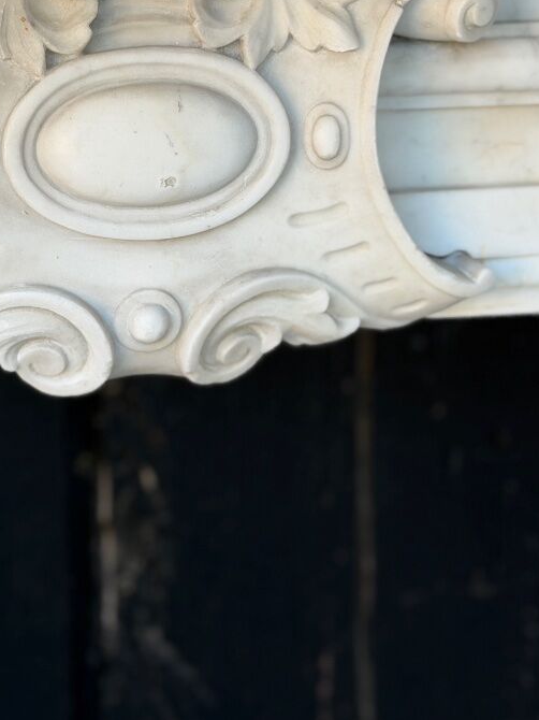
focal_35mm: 86
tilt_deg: -11.3
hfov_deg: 17.1
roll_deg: +1.4
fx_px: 1787
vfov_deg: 22.6
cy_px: 226
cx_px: 140
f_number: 1.78
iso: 50
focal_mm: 6.76
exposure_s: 1/136
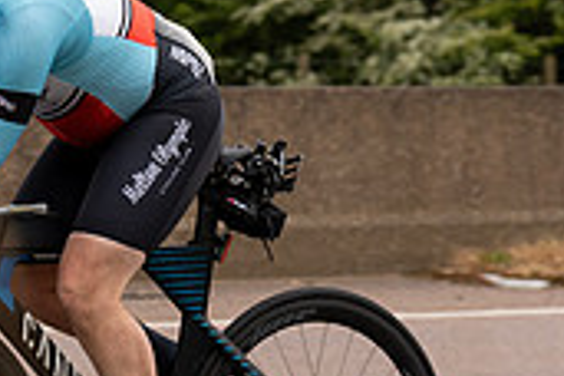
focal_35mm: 251
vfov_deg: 5.5
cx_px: -89
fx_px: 3932
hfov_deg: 8.1
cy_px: 114
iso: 250
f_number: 3.5
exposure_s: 1/1000
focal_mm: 70
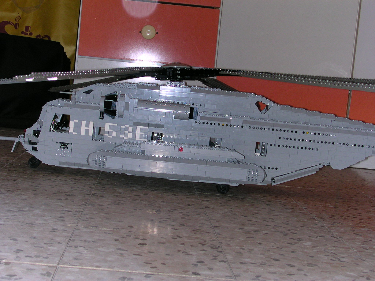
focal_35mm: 64
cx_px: 188
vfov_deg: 22.9
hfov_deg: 30.3
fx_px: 693
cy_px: 140
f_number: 3.5
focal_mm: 9.7
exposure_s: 1/60
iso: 100
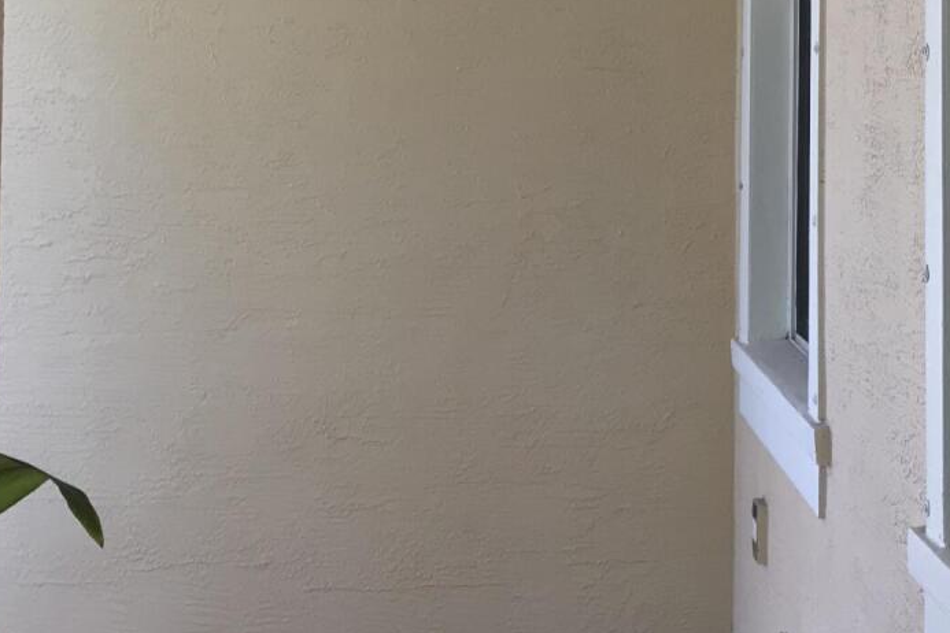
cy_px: -42
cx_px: 640
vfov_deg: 15.9
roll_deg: -0.8
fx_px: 2216
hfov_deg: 24.1
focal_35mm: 84
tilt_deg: +3.9
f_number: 1.8
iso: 32
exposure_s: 1/120
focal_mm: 3.99
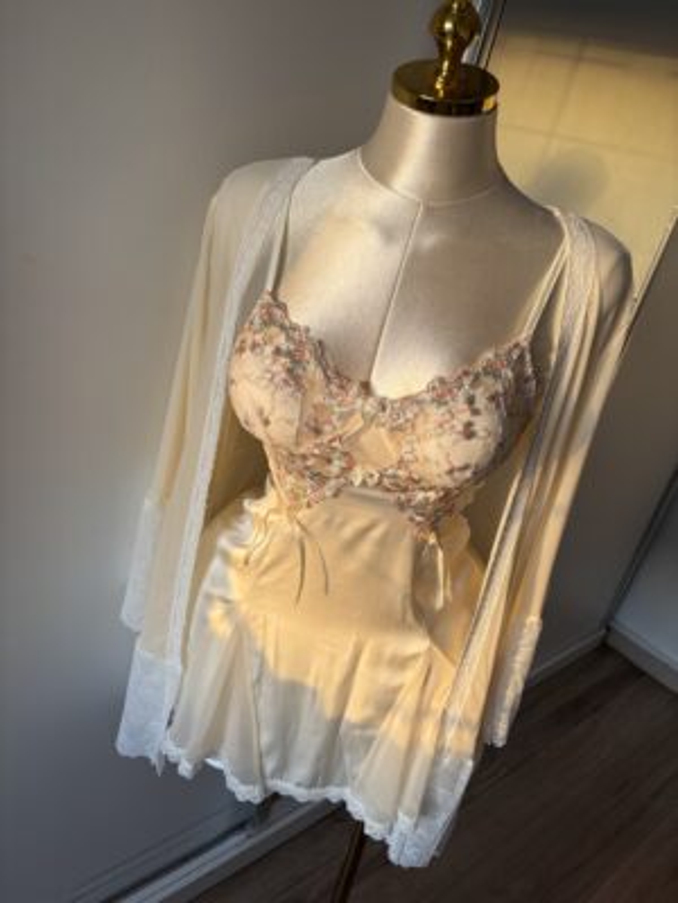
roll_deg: -15.0
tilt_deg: -23.5
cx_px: 339
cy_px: 452
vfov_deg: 67.3
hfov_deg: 53.1
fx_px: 679
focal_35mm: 26
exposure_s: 1/121
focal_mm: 5.96
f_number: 1.6
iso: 50
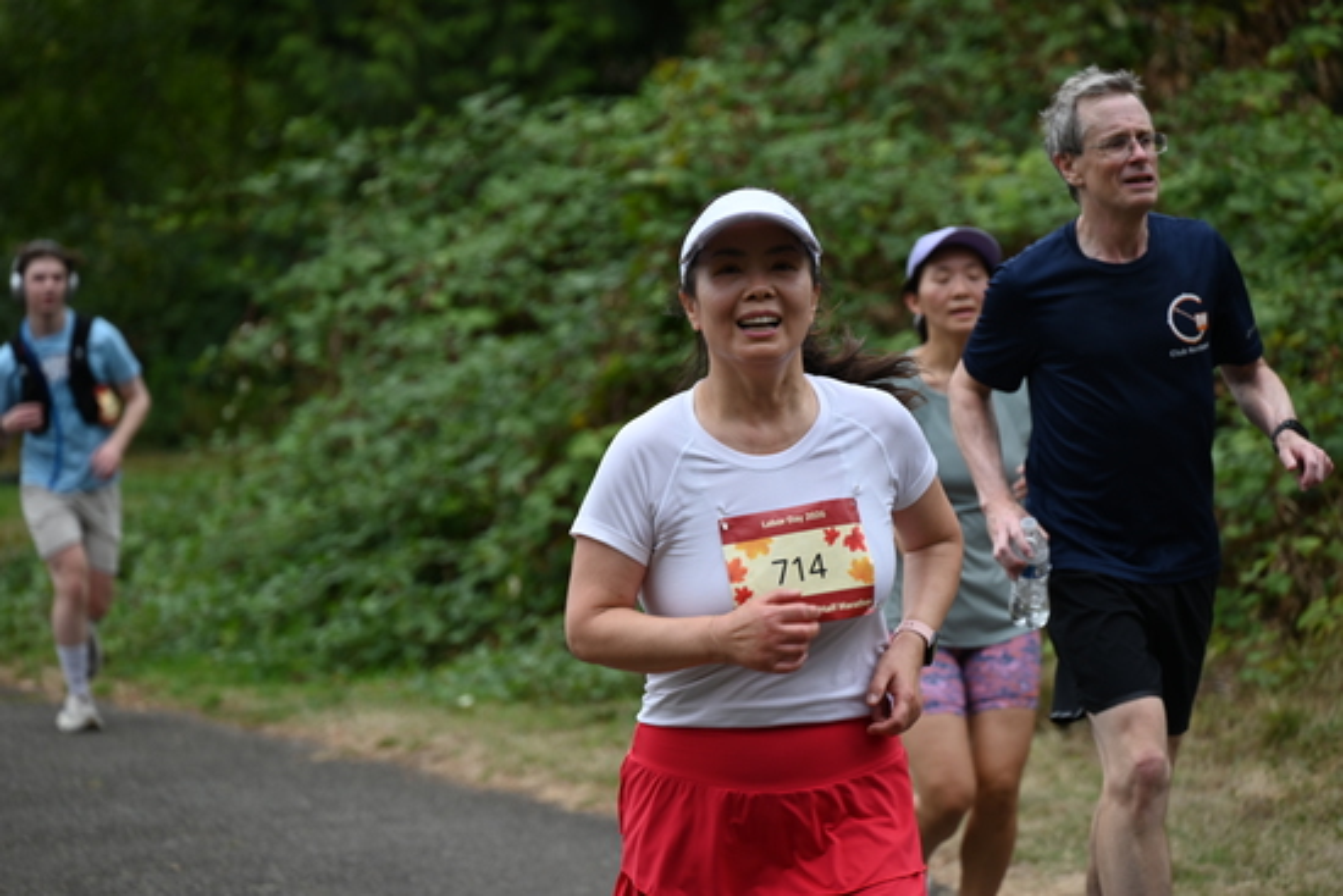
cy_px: 448
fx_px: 7463
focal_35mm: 200
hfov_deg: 10.3
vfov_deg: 6.9
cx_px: 672
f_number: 6.3
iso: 400
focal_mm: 200
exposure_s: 1/500
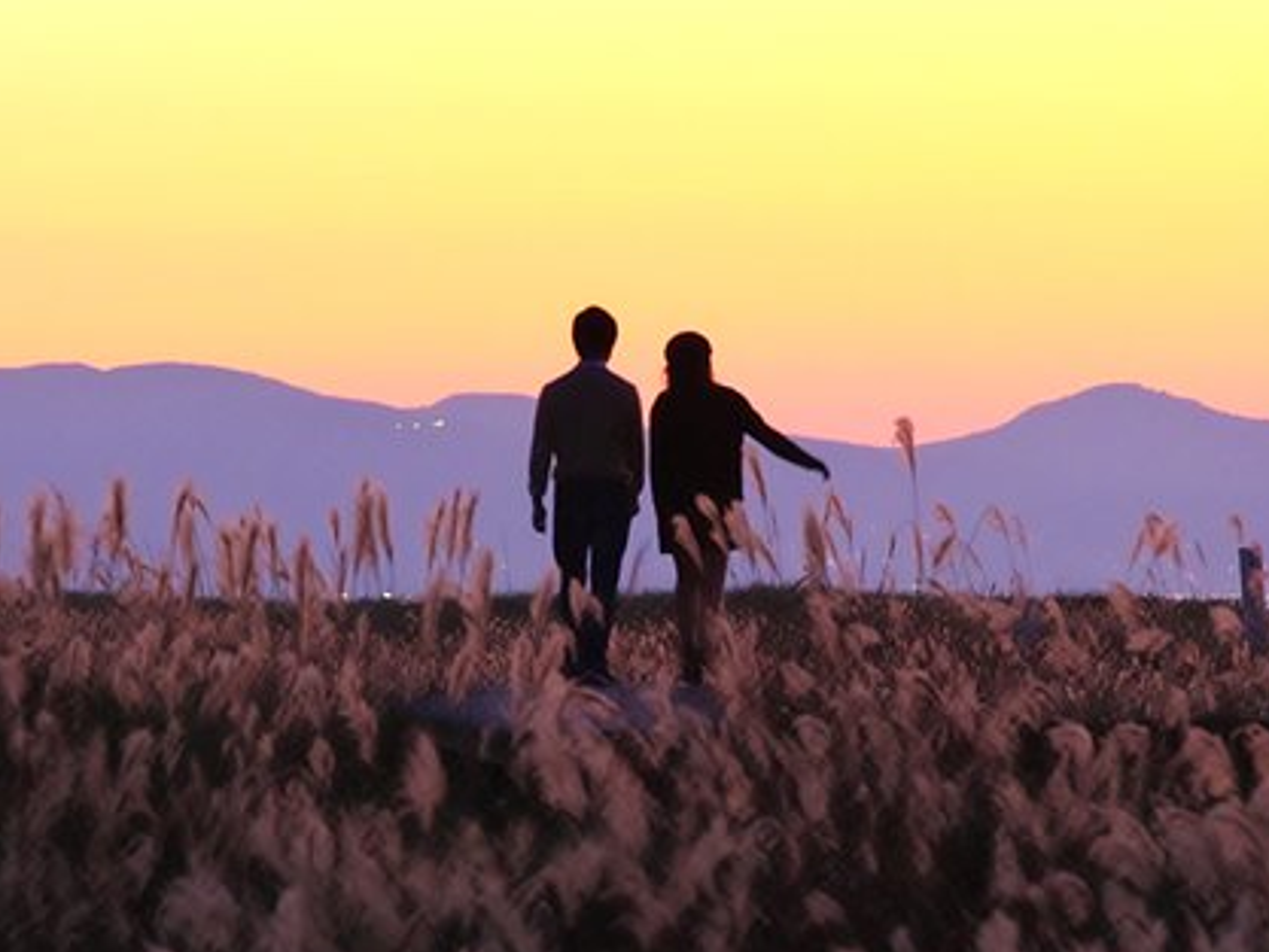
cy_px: 476
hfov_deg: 5.6
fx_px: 12944
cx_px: 533
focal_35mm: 353
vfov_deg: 4.2
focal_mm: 200
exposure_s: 1/25
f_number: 7.1
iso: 3200
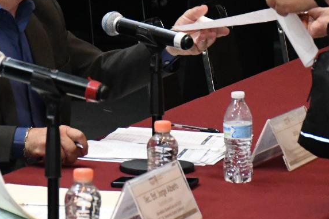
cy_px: -47
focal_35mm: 255
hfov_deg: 8.1
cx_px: 136
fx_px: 2330
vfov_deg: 5.4
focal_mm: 60
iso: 6400
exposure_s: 1/125
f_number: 6.3
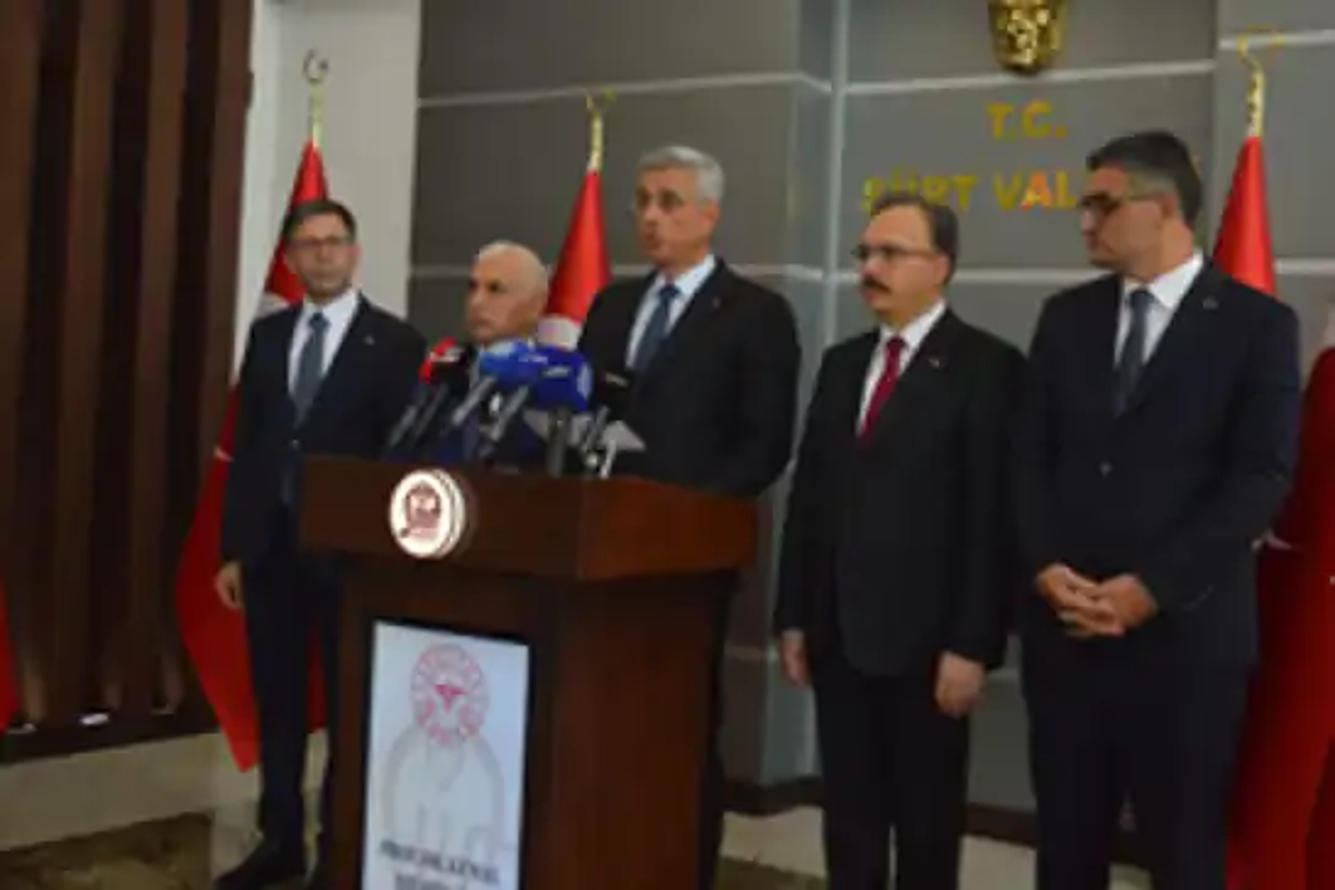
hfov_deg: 42.3
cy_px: 445
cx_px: 668
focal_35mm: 46
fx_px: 1724
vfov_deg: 28.9
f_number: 4.2
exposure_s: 1/60
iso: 500
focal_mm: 31
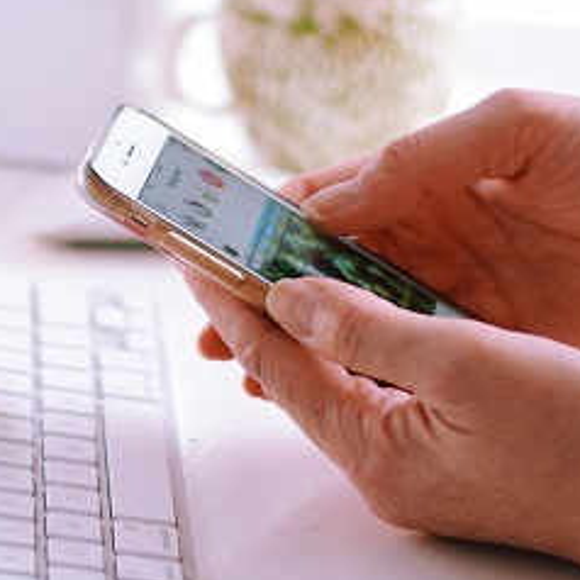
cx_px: 95
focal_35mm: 161
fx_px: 3052
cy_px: 107
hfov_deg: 10.8
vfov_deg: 10.8
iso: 100
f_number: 1.8
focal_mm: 50
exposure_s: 1/125
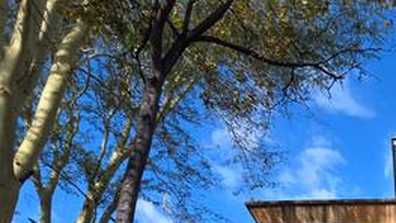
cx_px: 432
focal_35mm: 43
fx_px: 452
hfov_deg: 39.2
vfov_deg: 21.4
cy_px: 366
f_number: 1.9
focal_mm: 2.2
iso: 40
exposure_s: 1/794
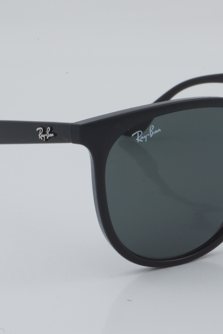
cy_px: 167
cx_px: 160
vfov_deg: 18.1
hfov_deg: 12.1
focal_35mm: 113
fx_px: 1050
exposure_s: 1/4
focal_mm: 50
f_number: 29
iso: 100
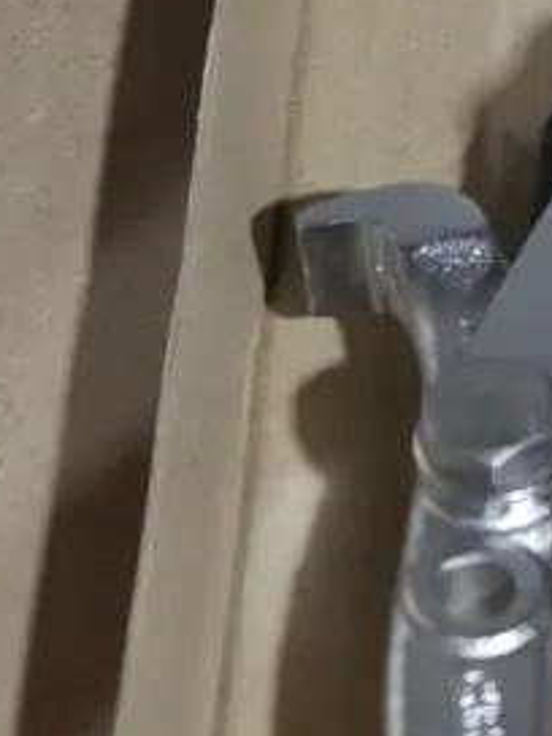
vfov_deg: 10.1
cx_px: 831
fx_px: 4167
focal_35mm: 196
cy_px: 376
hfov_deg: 7.4
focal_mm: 26
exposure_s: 1/60
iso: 2500
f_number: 5.3
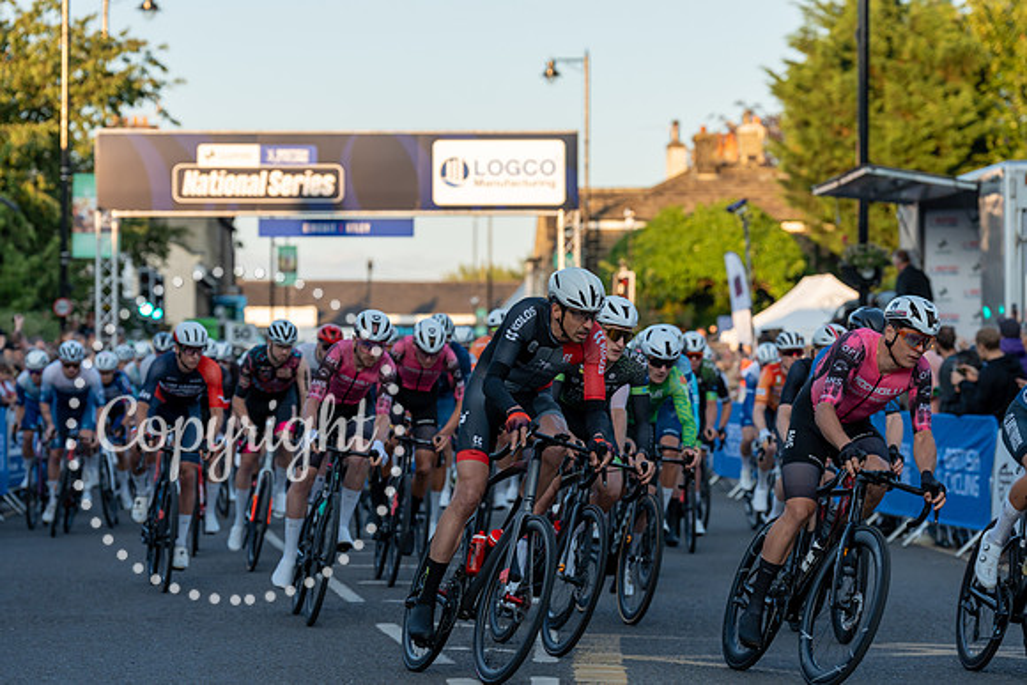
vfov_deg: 11.2
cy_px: 342
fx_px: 3481
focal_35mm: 122
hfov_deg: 16.8
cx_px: 514
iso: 640
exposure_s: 1/800
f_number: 4
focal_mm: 122
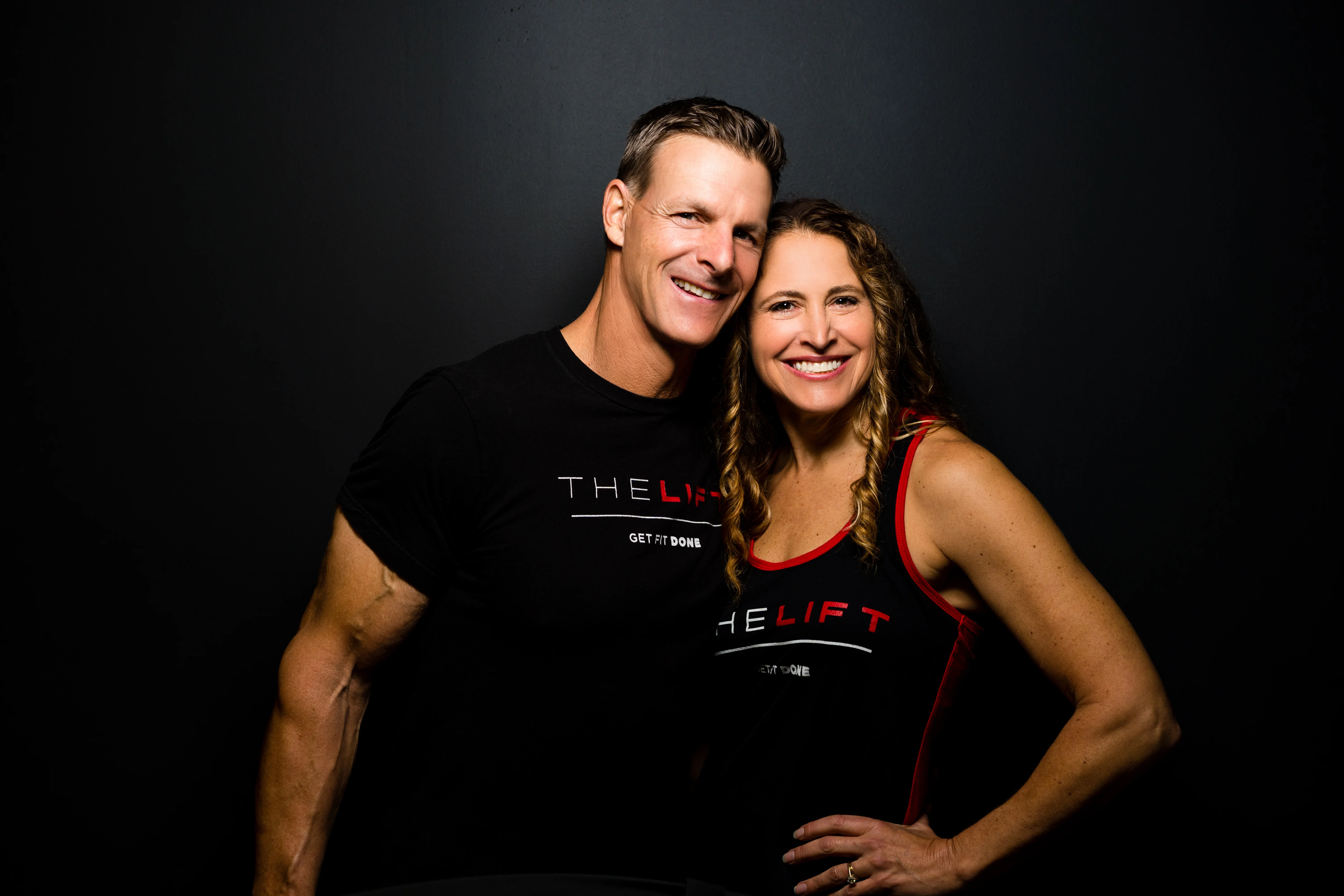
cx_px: 672
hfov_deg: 36.2
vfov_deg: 24.6
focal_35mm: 55
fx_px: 2053
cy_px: 448
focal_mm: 55
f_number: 4.5
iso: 200
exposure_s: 1/125
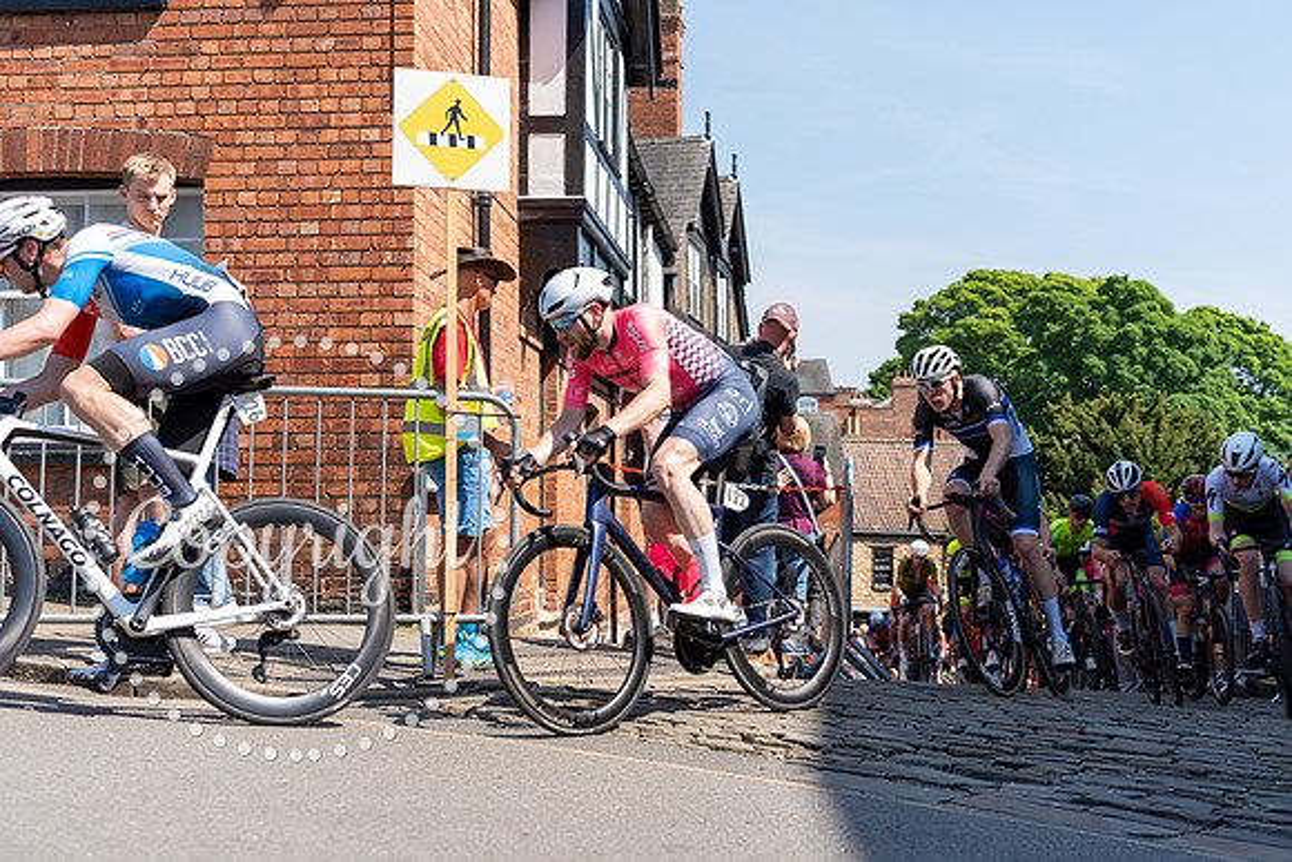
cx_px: 646
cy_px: 431
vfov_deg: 29.9
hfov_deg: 43.6
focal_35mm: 45
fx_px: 1615
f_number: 4
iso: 160
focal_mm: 45
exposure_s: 1/800
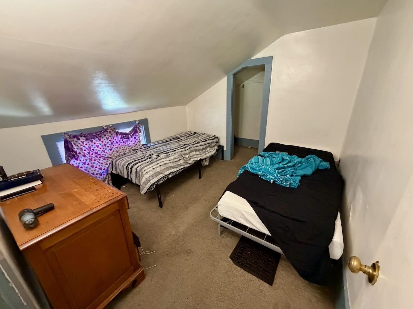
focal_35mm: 14
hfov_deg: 102.1
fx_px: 167
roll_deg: +1.5
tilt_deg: -20.4
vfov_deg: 85.7
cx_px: 206
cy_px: 154
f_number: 2.2
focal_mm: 2.22
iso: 1000
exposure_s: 1/60
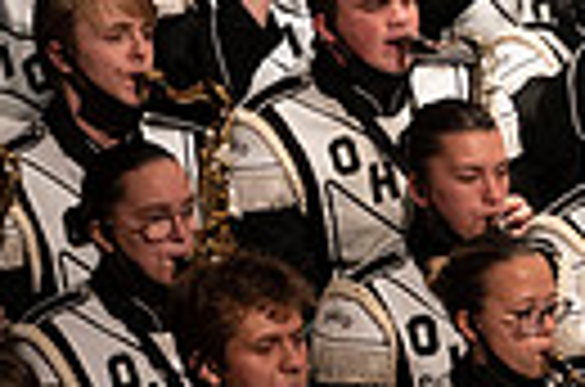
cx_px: 968
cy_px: -104
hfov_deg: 2.3
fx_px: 14508
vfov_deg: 1.5
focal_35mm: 895
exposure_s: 1/500
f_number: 2.8
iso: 2500
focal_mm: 200
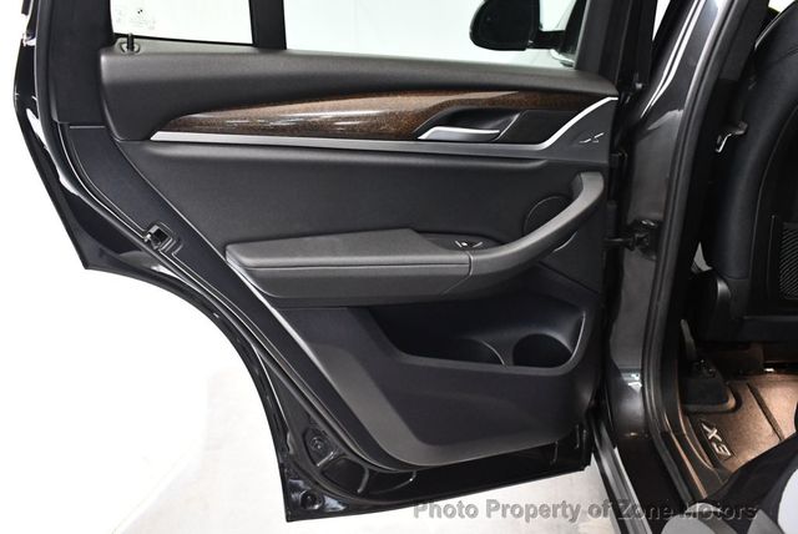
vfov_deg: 36.9
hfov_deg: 53.1
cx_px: 399
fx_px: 799
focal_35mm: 36
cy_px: 267
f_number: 3.5
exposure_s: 1/80
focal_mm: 18
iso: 3200
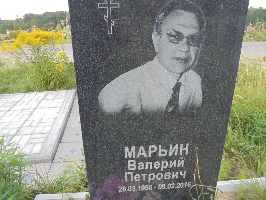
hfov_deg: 67.3
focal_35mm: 26
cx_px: 133
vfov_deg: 53.1
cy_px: 100
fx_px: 200
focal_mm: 4.6
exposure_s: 1/160
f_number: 3.5
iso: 400
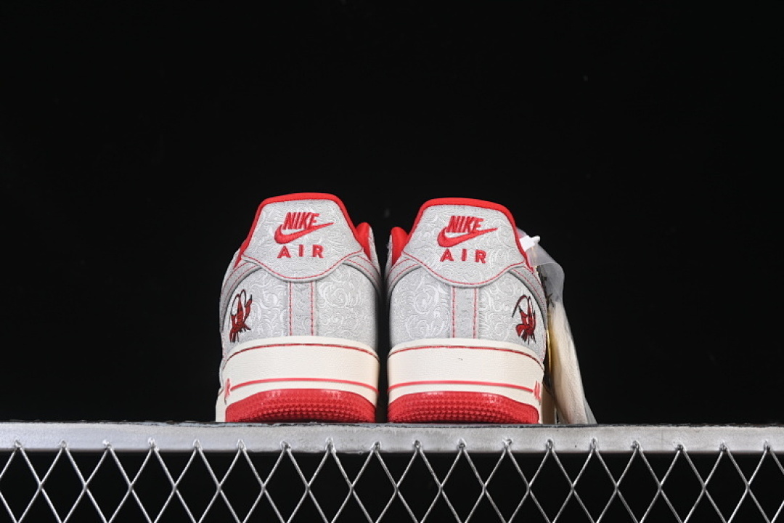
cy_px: 262
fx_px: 1633
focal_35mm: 75
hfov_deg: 27.0
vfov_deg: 18.2
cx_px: 392
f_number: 8
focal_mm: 50
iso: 160
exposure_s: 1/80
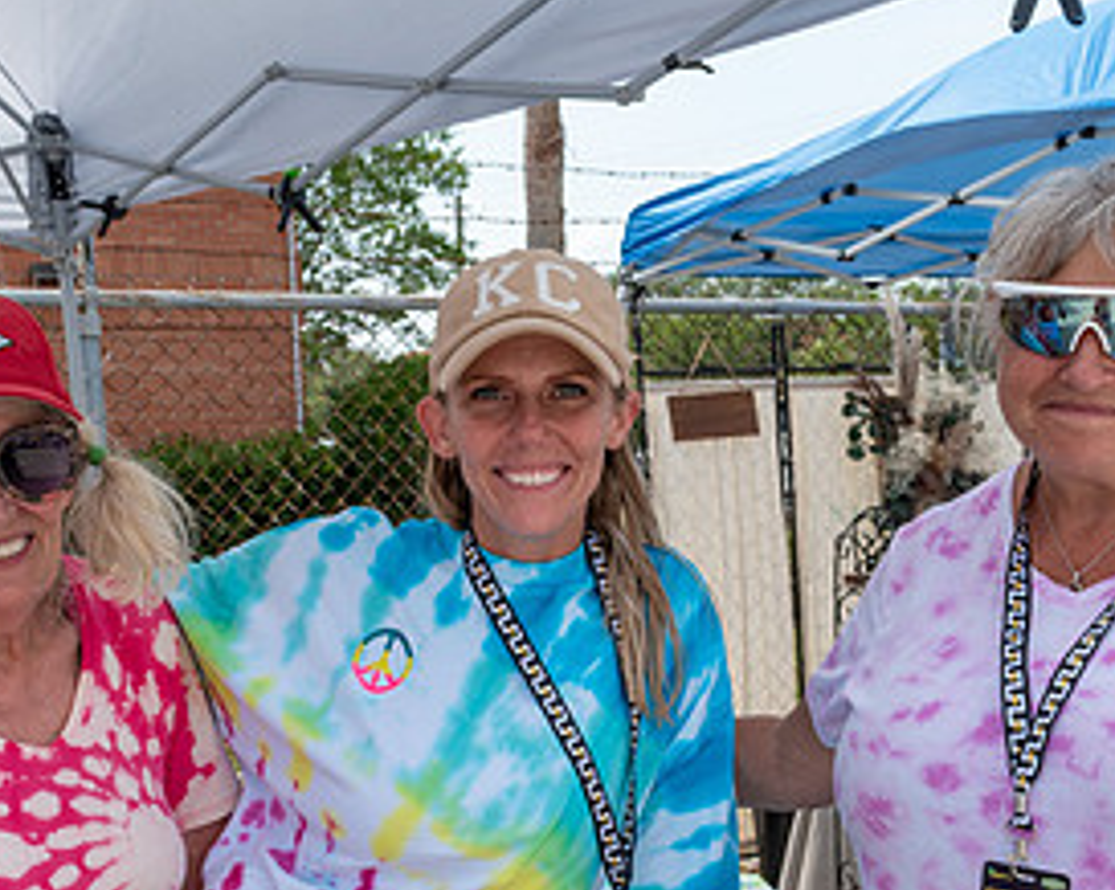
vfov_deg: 27.3
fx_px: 1781
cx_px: 539
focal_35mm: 54
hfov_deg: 34.8
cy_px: 765
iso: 200
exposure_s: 1/400
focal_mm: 18
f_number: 10
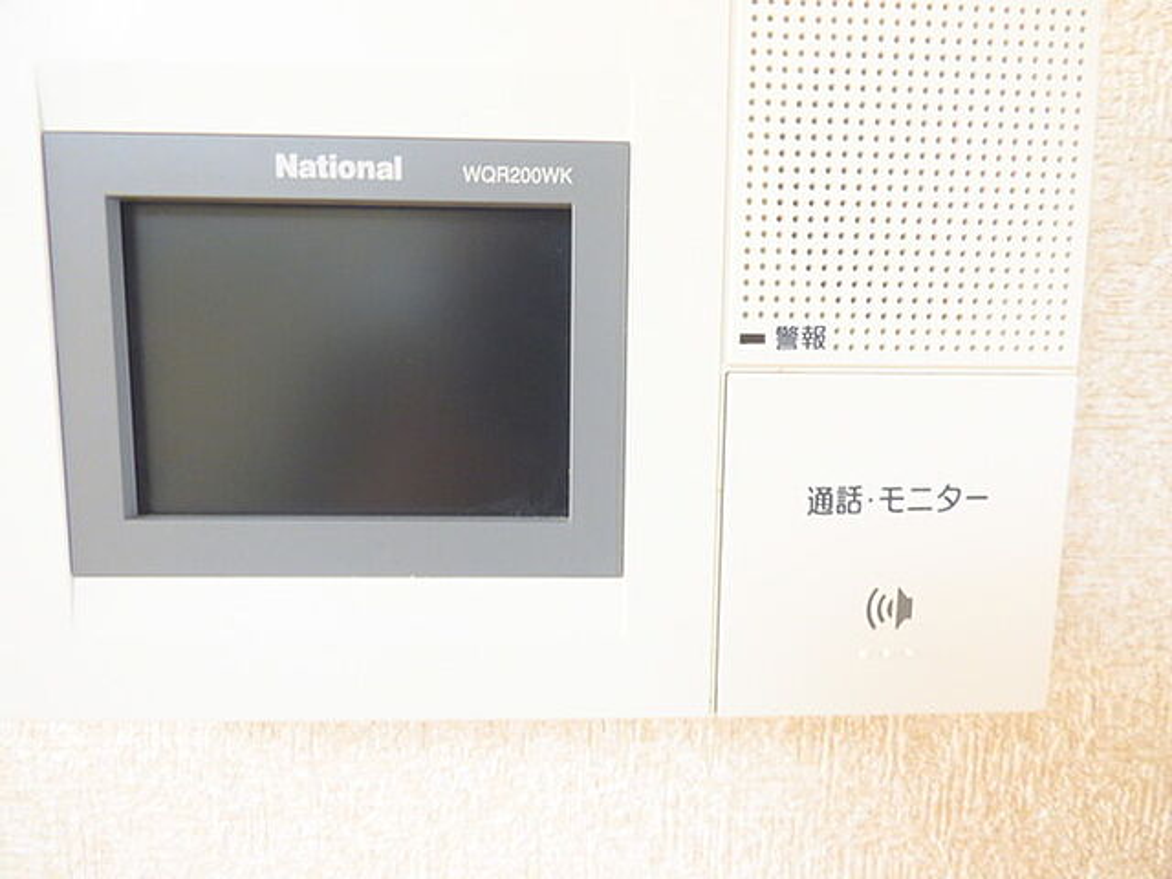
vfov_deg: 66.0
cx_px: 586
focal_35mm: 20
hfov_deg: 81.7
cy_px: 440
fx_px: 677
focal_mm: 3.58
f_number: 5
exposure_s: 1/13
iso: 400
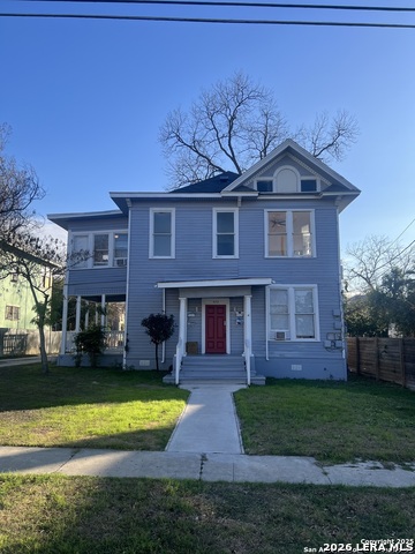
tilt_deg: +8.7
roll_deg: +1.1
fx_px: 416
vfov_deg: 67.3
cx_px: 208
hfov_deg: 53.1
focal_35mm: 26
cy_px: 277
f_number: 1.5
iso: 50
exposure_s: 1/2165
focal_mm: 5.7
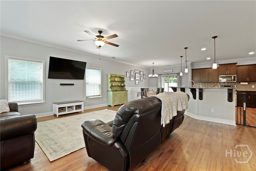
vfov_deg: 73.7
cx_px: 128
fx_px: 114
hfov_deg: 96.7
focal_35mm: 16
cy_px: 86
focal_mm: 16
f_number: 9
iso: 320
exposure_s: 1/1.25
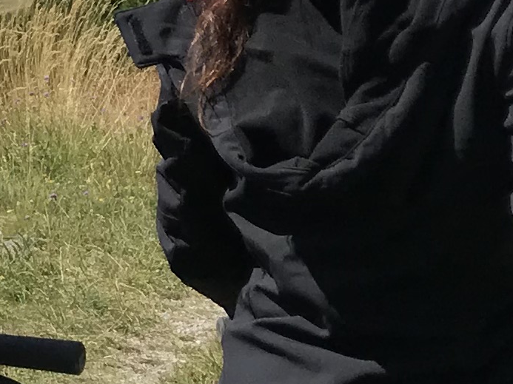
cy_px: -73
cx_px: -706
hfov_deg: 10.5
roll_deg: -0.7
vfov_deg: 9.0
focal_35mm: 163
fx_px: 2414
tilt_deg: -5.7
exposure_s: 1/2179
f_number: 1.8
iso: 20
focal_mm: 3.99
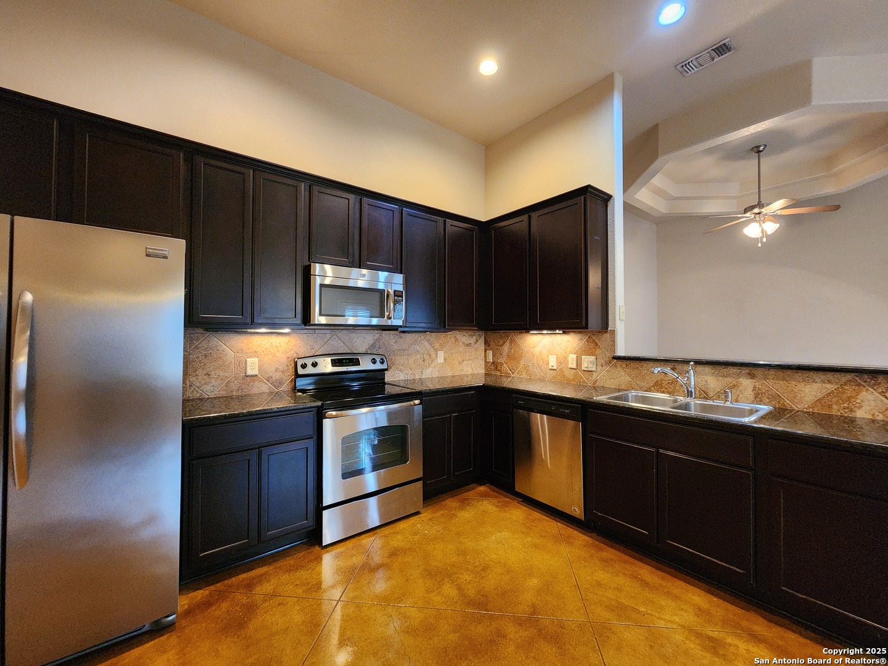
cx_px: 444
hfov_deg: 106.2
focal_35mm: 13
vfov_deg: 89.9
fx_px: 333
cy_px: 333
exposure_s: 1/30
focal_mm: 2.2
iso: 640
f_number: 2.2
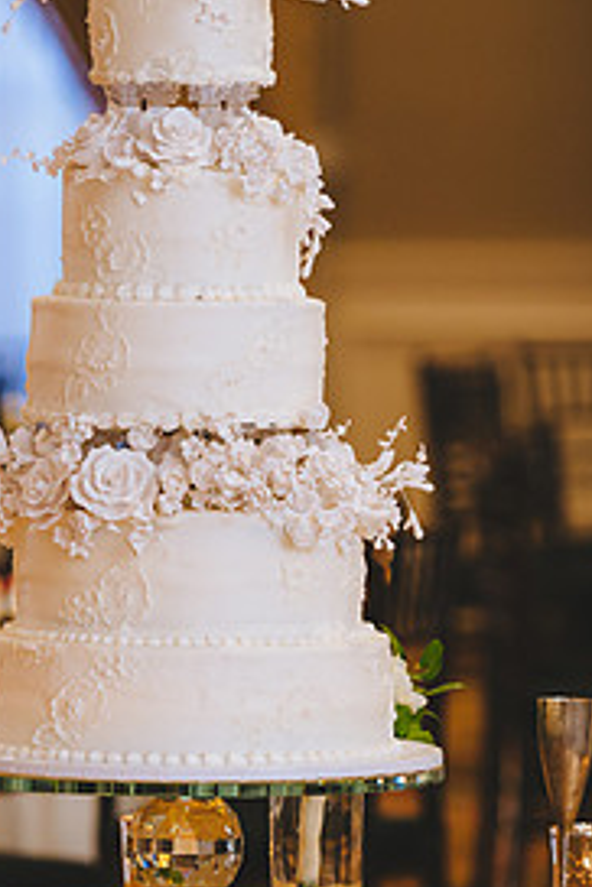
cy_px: 390
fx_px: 8830
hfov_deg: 3.8
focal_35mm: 358
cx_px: 292
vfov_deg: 5.8
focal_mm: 145
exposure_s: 1/200
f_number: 2.8
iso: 1600
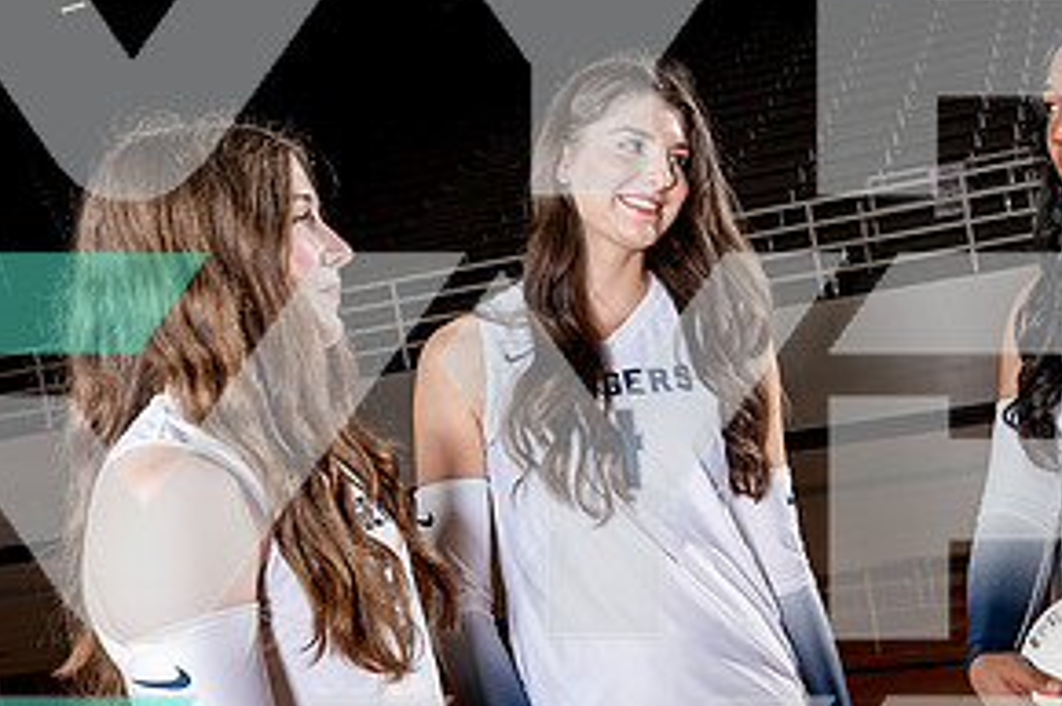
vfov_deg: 25.9
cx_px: 758
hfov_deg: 37.5
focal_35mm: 52
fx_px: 1533
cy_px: 448
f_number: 8
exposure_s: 1/250
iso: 100
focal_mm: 26
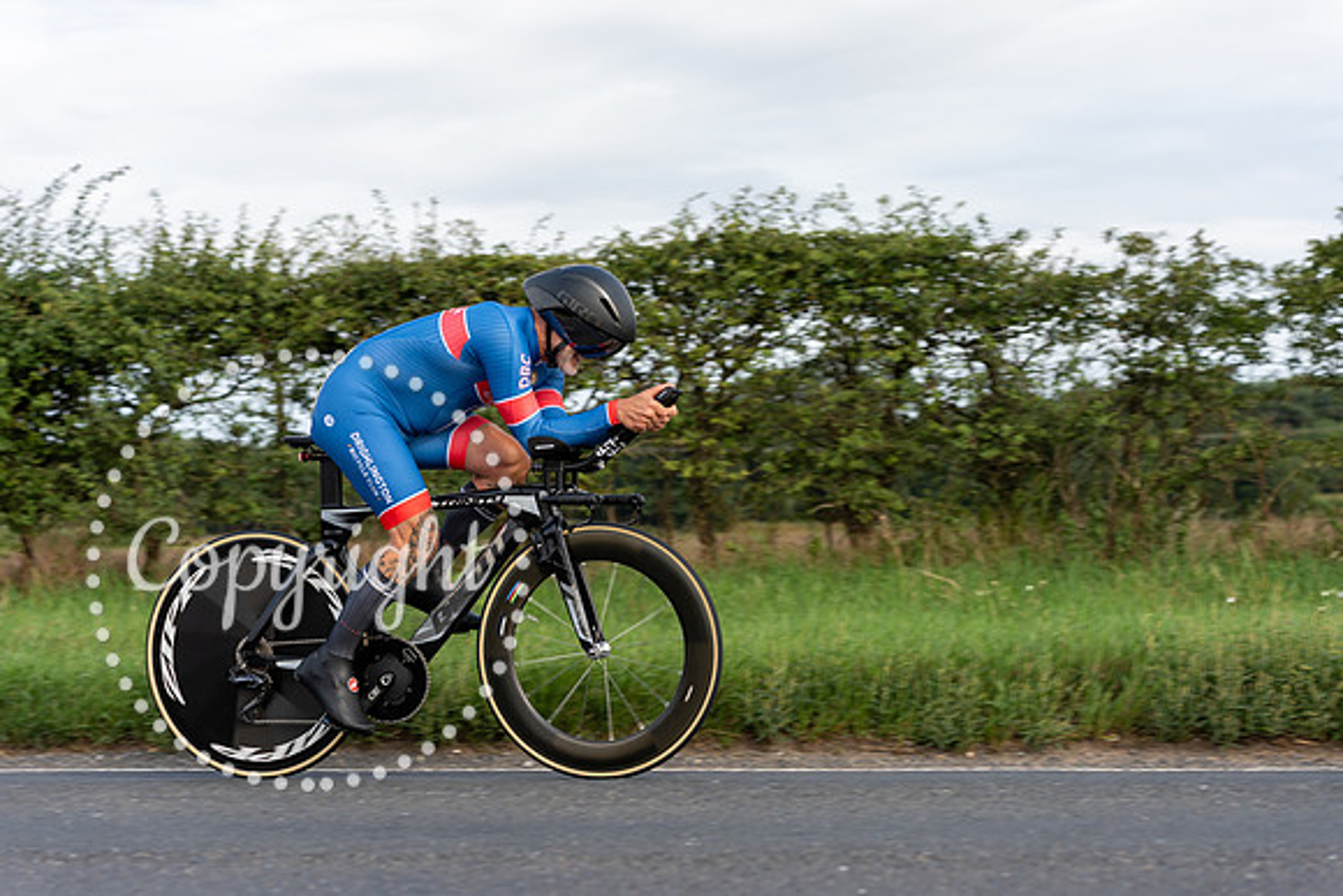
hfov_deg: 26.9
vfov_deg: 18.1
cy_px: 448
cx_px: 672
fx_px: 2809
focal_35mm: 75
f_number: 4
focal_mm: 73
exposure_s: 1/640
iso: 160
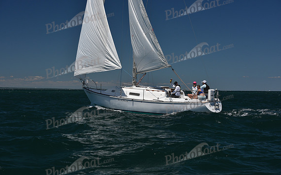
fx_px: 551
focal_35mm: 72
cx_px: 140
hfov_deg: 28.6
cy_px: 85
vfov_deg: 18.1
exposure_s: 1/800
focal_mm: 70
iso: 250
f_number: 7.1
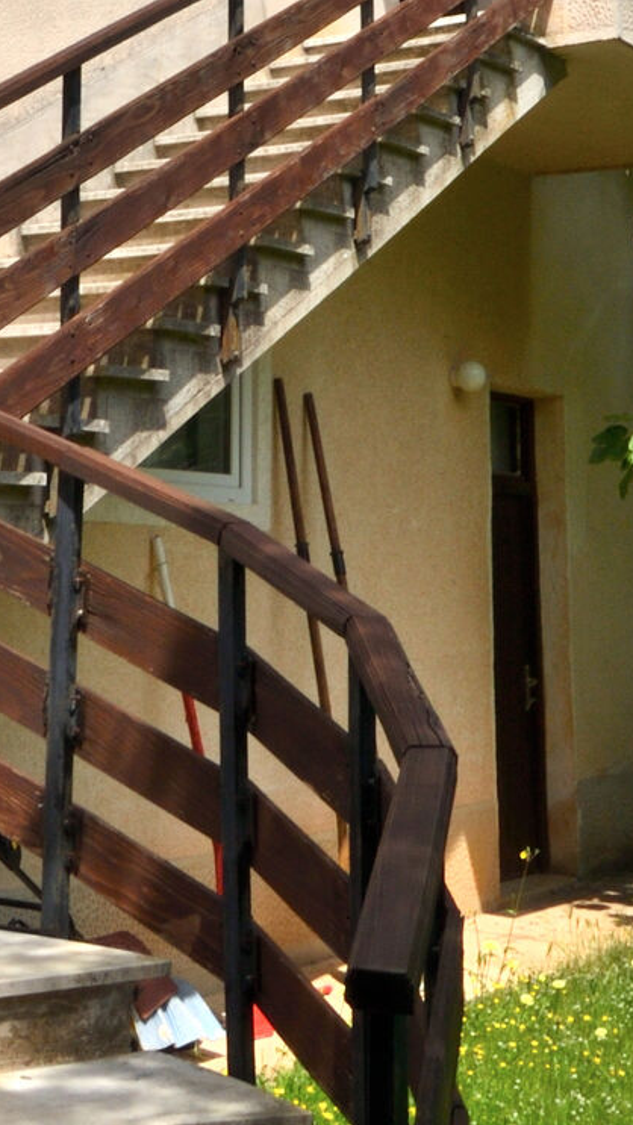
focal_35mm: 68
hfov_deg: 17.7
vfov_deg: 29.7
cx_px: 201
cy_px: 120
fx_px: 2028
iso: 100
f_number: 13
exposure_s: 1/200
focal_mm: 11.5
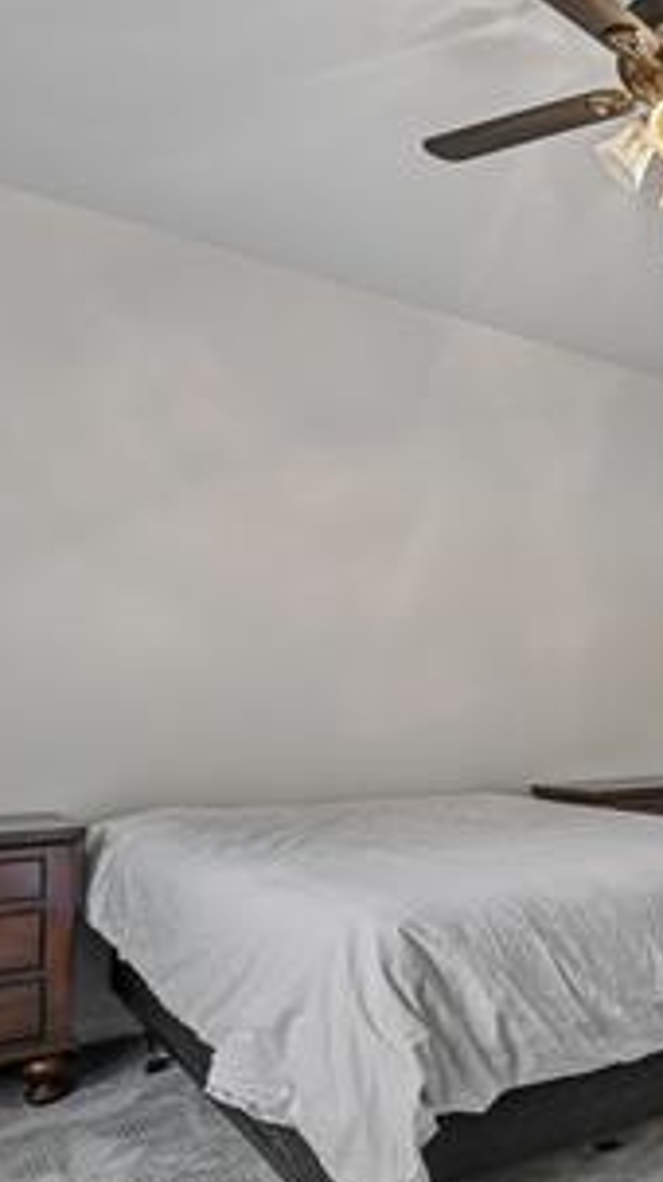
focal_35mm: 31
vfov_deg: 62.2
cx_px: 710
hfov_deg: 33.4
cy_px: 698
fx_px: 971
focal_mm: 14
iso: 400
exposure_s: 1/6
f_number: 10
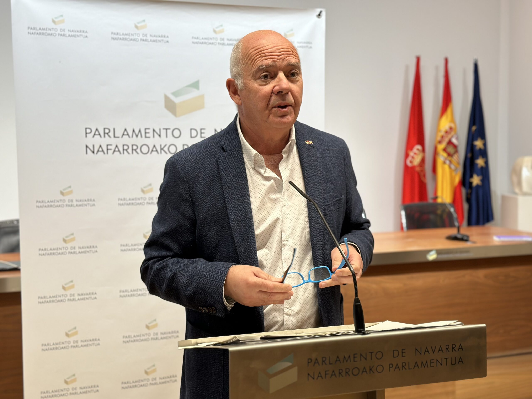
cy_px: 200
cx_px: 266
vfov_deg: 30.3
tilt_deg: -3.7
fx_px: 738
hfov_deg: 39.7
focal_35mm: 48
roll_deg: +0.9
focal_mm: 6.86
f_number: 1.78
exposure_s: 1/100
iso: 64
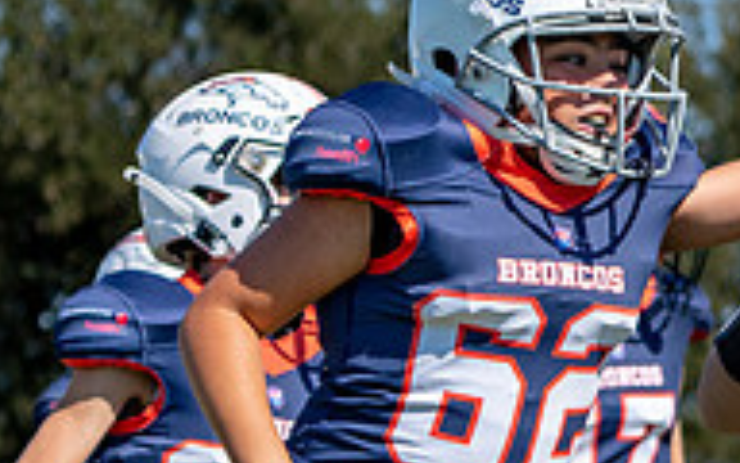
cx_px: 1025
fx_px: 6675
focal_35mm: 331
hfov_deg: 6.3
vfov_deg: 4.0
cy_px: 486
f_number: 4.5
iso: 250
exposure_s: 1/2500
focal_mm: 100
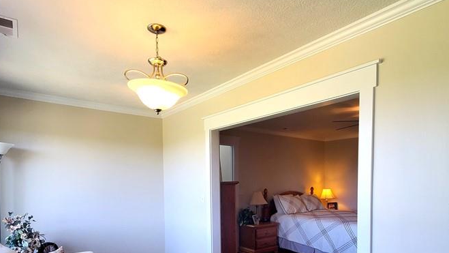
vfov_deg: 49.3
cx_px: 230
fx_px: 262
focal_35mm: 22
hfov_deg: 81.2
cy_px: 192
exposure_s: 1/60
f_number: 2.2
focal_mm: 1.8
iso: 100
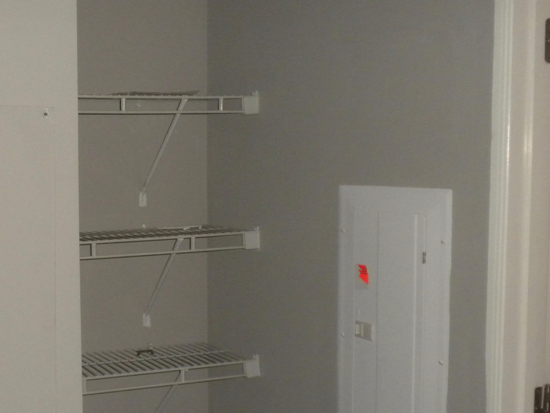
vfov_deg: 25.2
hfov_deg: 32.4
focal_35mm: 58
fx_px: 922
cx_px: 120
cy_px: 252
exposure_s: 1/30
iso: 400
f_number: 3.5
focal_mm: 6.6
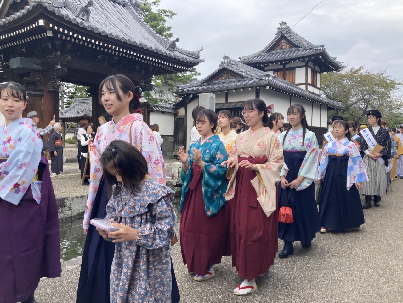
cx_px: 202
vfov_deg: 49.7
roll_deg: +0.5
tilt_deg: -1.0
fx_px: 326
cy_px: 152
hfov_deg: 63.4
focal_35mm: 28
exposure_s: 1/534
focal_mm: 3.99
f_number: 1.8
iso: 20
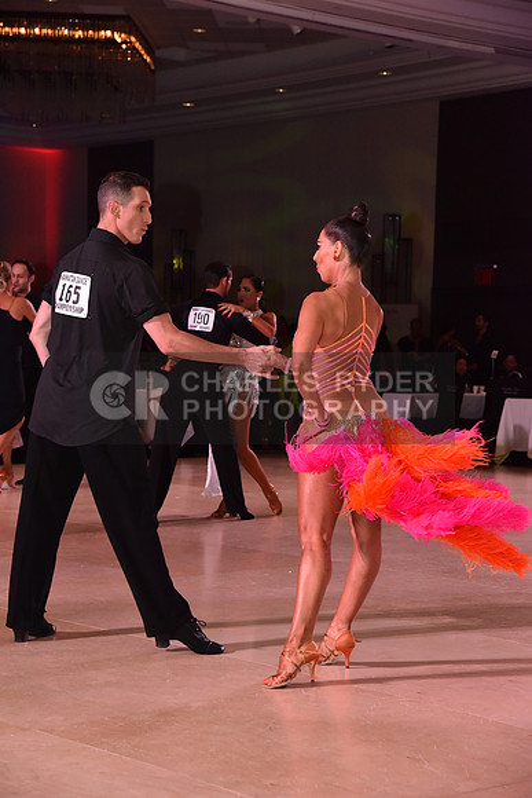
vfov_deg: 26.0
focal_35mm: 78
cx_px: 266
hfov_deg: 17.5
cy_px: 399
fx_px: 1728
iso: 2500
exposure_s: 1/320
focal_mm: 78
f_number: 7.1
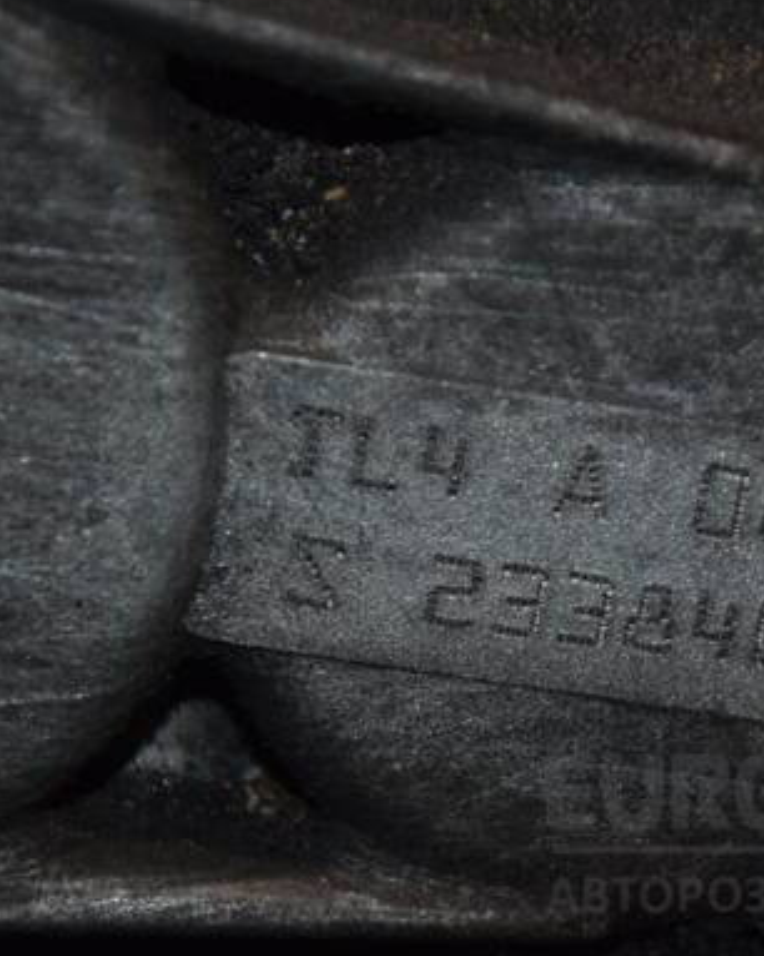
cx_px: 499
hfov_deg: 6.7
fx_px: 6555
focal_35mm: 232
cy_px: 459
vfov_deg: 8.3
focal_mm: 105
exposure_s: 1/60
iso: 800
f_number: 5.6
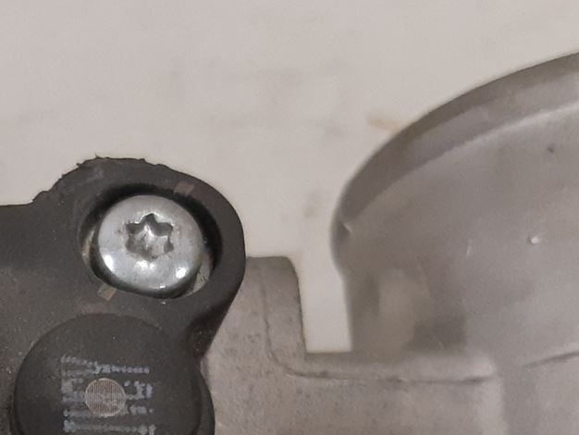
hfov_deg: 21.8
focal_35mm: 85
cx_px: -59
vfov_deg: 16.7
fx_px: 1422
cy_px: 519
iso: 250
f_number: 1.7
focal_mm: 3.93
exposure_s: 1/50
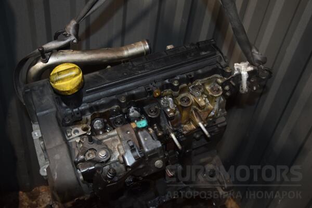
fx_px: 325
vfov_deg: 35.5
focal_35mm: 38
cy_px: 104
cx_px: 156
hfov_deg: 51.3
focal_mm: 25
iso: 800
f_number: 5
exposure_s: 1/60
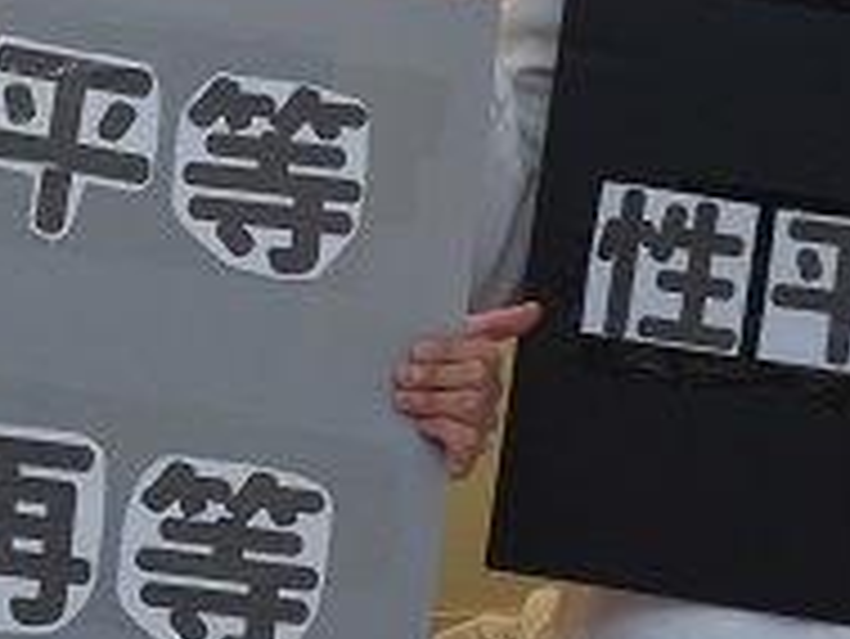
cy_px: -272
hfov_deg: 8.4
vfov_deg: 6.3
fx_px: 5750
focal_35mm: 234
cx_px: -162
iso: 320
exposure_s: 1/60
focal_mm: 26
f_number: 2.8
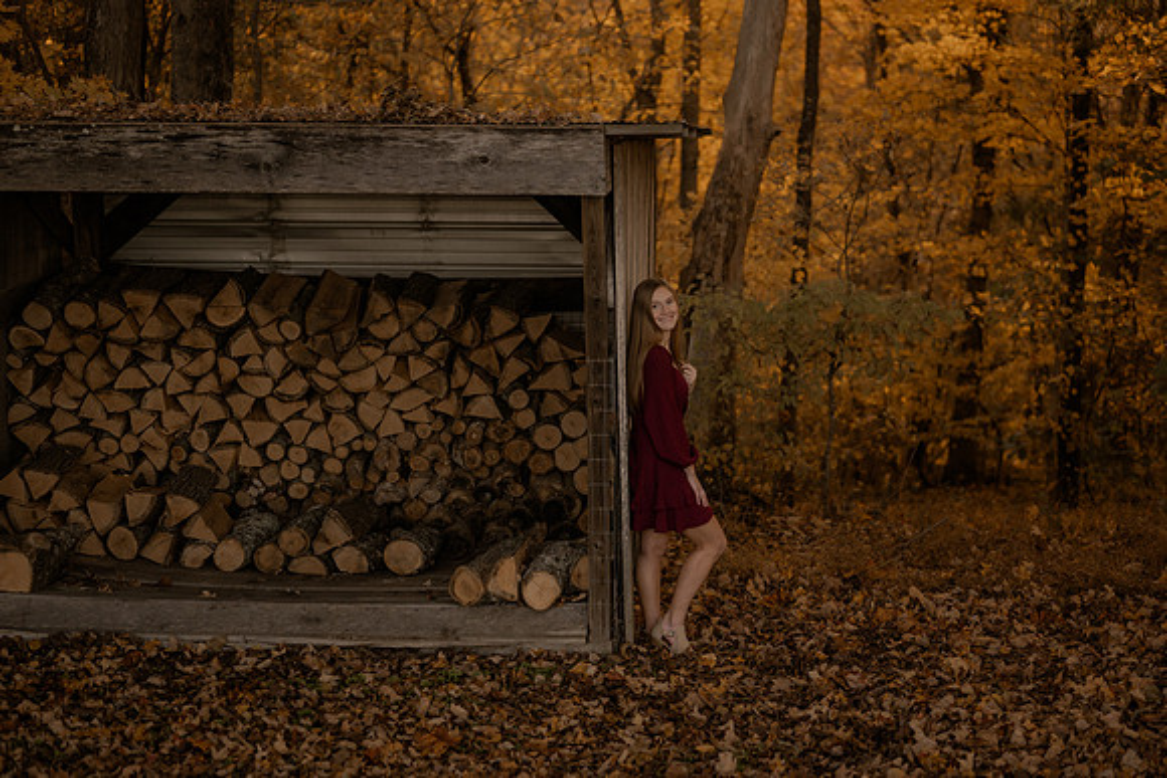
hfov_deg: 36.1
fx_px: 1789
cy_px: 410
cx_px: 631
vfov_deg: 24.6
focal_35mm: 55
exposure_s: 1/640
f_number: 1.8
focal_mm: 50
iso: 250
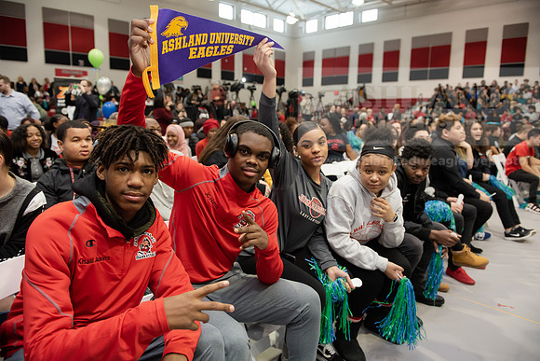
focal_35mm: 24
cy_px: 180
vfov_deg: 53.2
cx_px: 270
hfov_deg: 73.7
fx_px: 360
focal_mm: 24
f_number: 3.5
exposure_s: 1/160
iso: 1600
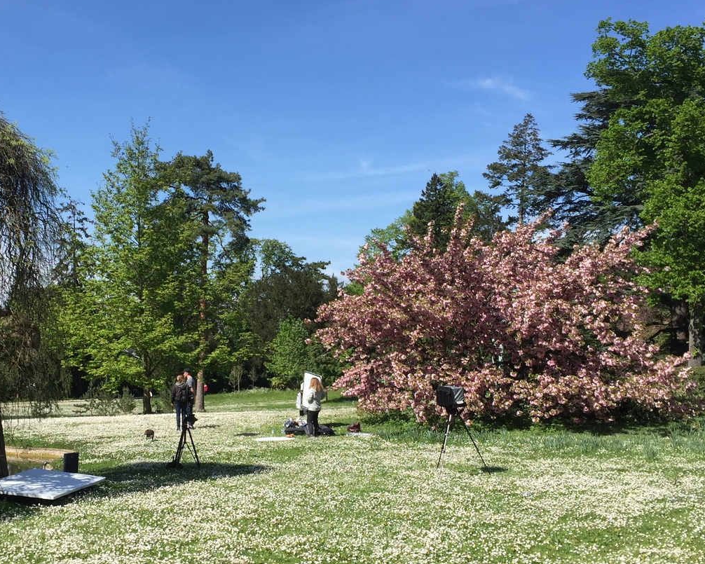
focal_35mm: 45
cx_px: 284
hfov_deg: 41.0
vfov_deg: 33.3
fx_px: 939
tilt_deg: +1.6
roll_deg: -0.5
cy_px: 335
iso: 32
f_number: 2.2
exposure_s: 1/1582
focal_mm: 4.15
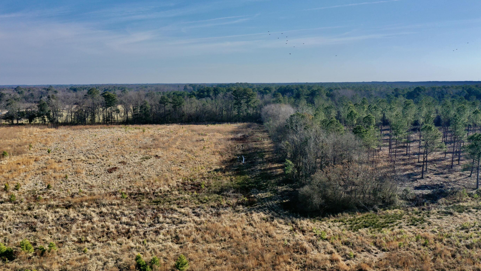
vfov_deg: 36.6
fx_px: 408
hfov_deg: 60.9
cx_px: 222
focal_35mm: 32
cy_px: 150
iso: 100
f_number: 6.3
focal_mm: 10.26
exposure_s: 1/640
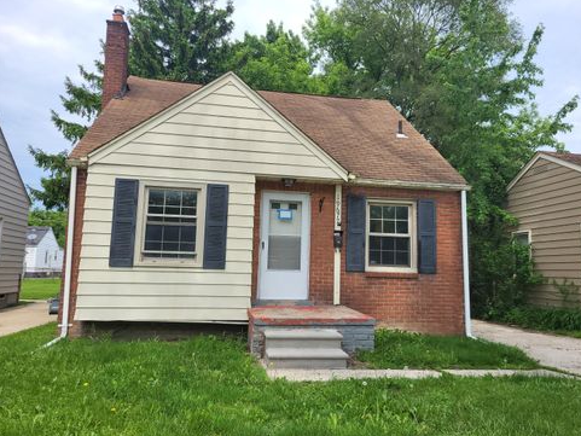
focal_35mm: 27
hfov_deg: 65.3
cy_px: 220
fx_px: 453
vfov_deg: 51.4
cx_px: 297
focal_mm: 5.4
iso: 40
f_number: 1.8
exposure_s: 1/1879
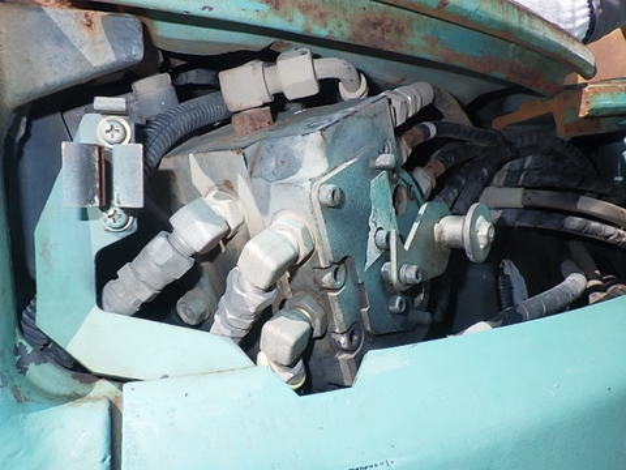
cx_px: 313
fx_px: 506
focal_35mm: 28
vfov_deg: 49.7
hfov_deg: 63.4
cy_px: 235
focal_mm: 5
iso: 250
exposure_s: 1/1250
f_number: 4.2
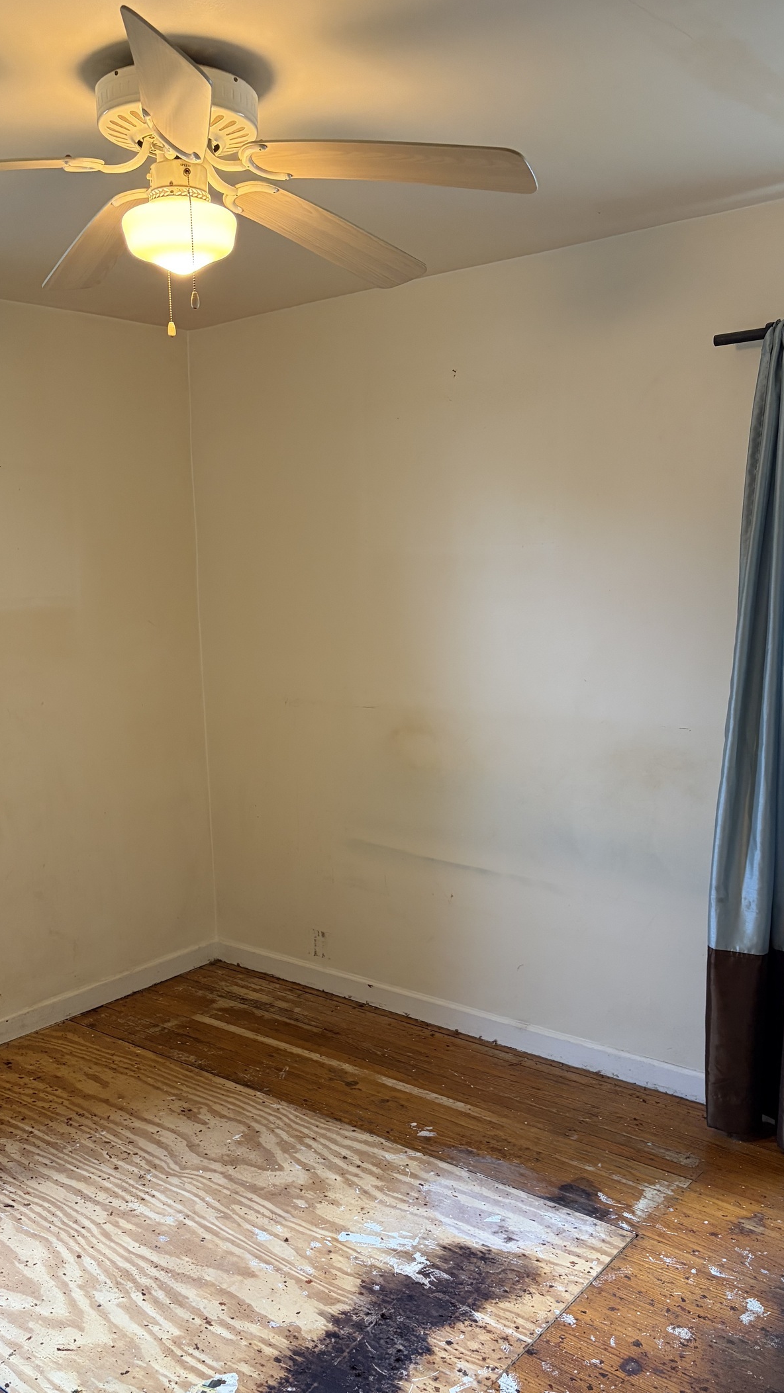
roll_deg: +1.7
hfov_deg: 37.7
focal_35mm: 31
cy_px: 744
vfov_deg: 62.6
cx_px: 358
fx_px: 1146
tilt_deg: -8.4
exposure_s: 1/60
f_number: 1.6
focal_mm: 5.96
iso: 250
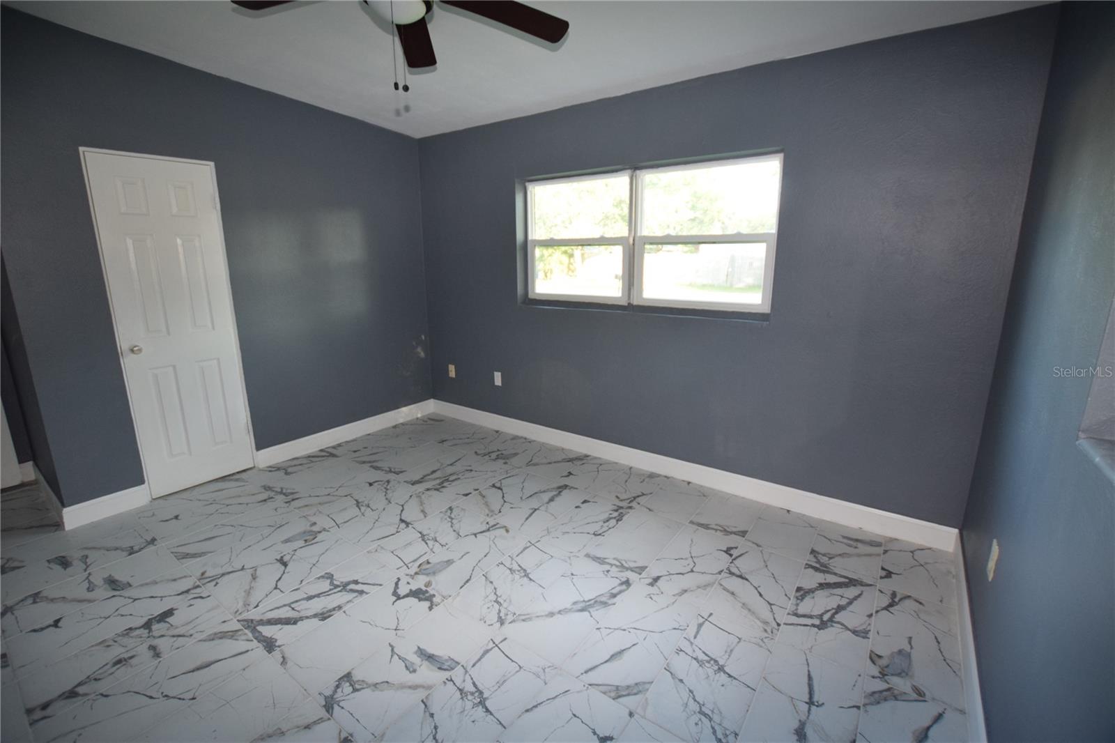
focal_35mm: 15
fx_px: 464
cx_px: 558
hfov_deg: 100.4
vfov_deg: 77.3
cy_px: 372
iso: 900
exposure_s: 1/60
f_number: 3.5
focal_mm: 10
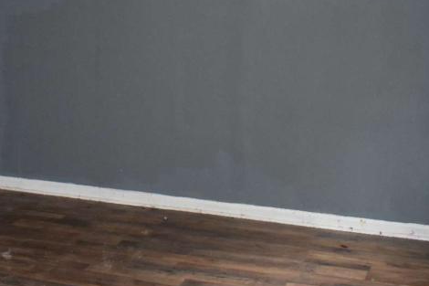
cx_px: 51
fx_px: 822
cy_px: 6
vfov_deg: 19.2
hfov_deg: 28.2
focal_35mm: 69
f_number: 3.5
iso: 1400
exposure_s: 1/125
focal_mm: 18
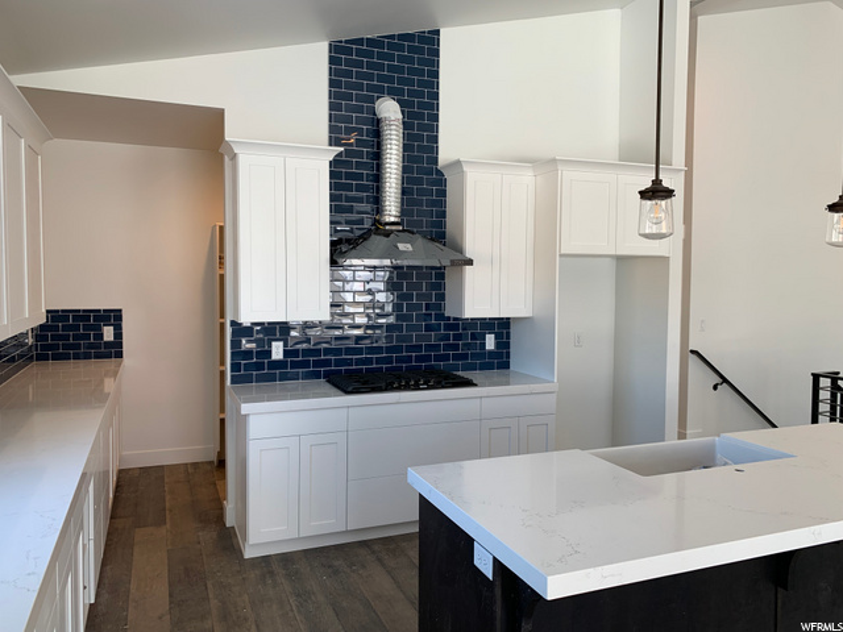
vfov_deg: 53.1
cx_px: 422
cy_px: 316
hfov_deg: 67.3
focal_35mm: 26
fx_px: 633
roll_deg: -0.2
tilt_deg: +1.6
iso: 40
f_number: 1.8
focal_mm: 4.25
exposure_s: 1/120
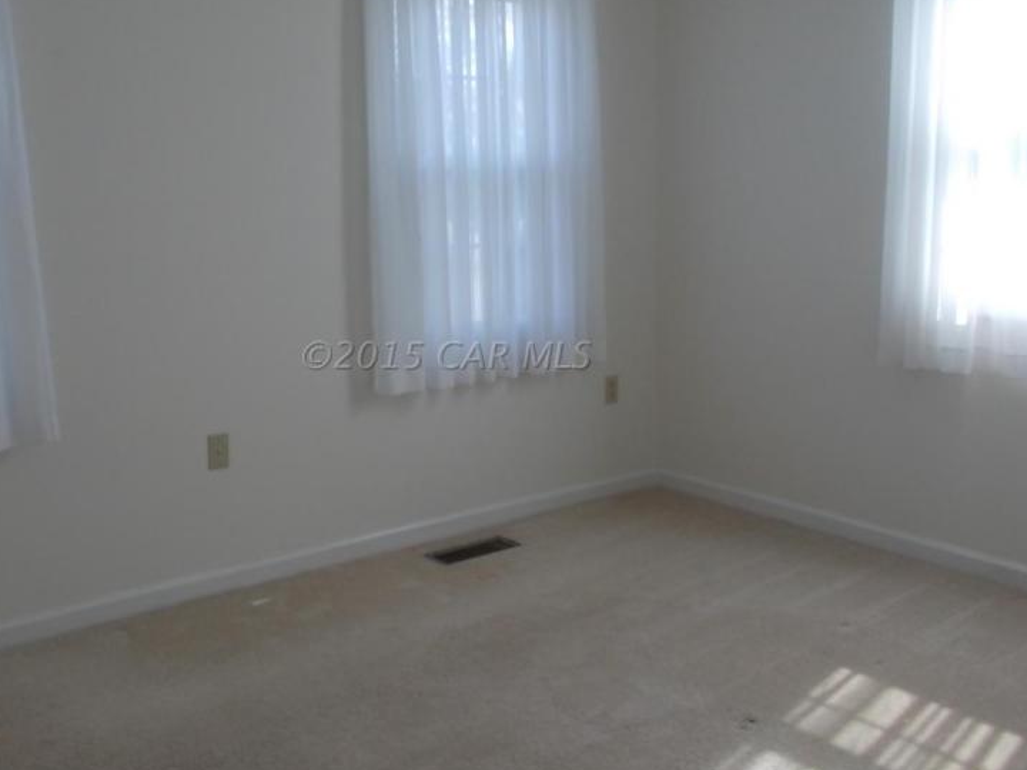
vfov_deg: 38.6
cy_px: 355
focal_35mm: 37
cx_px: 446
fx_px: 1098
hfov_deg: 50.0
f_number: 3.2
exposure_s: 1/80
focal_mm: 4.6
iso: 80
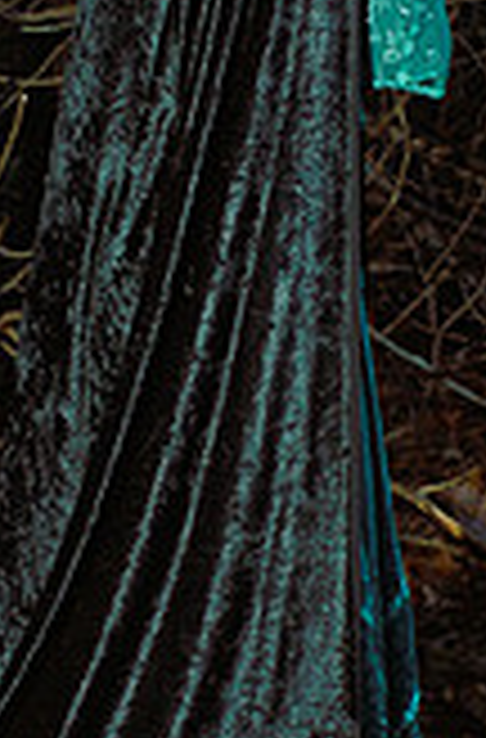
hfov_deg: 13.7
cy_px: 220
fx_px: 2022
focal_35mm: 99
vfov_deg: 20.6
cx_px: 369
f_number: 5
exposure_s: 1/60
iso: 400
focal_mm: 24
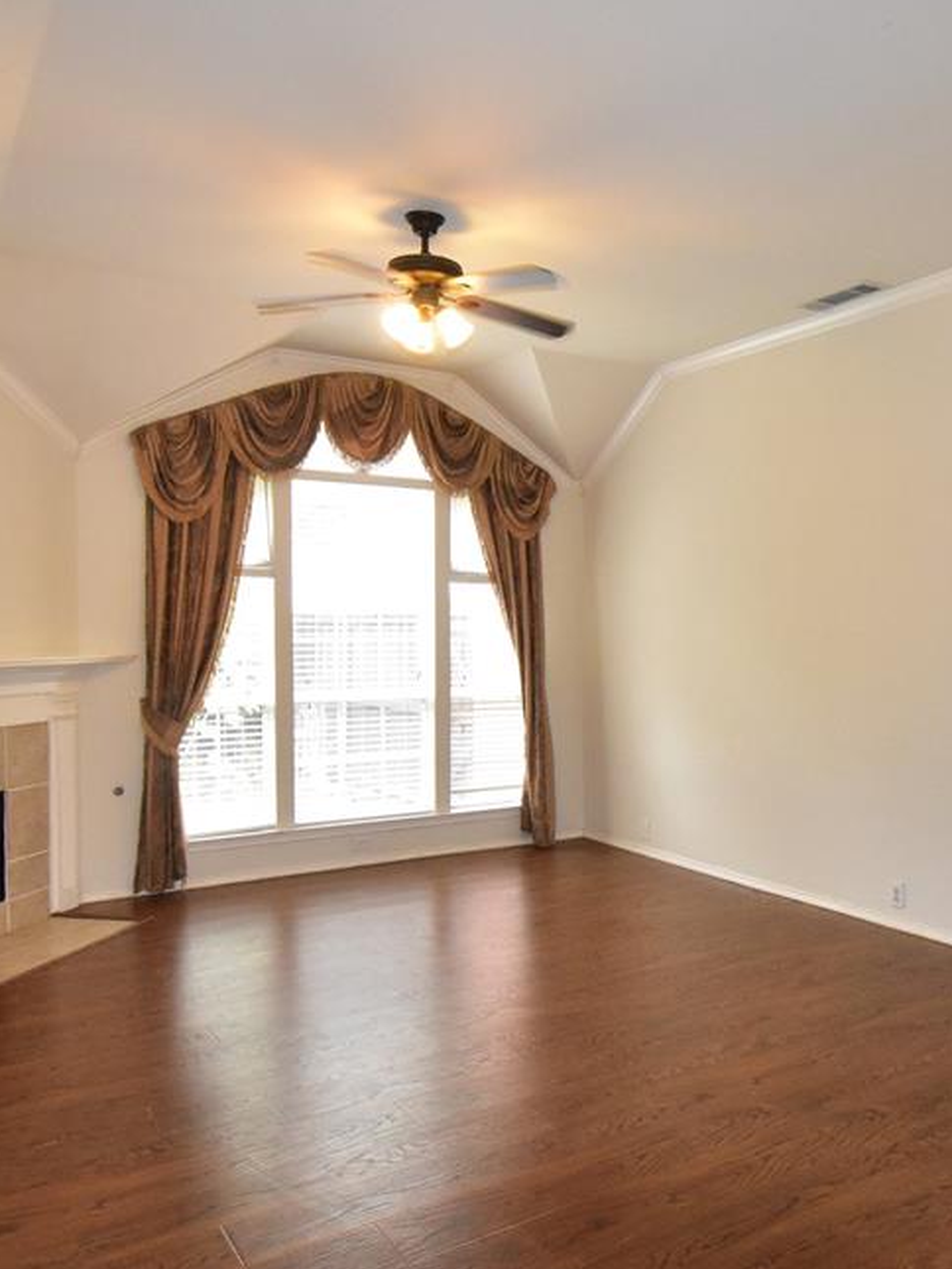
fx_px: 1091
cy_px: 649
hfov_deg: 46.6
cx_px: 614
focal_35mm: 30
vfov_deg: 60.3
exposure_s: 1/60
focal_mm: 13
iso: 4000
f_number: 8
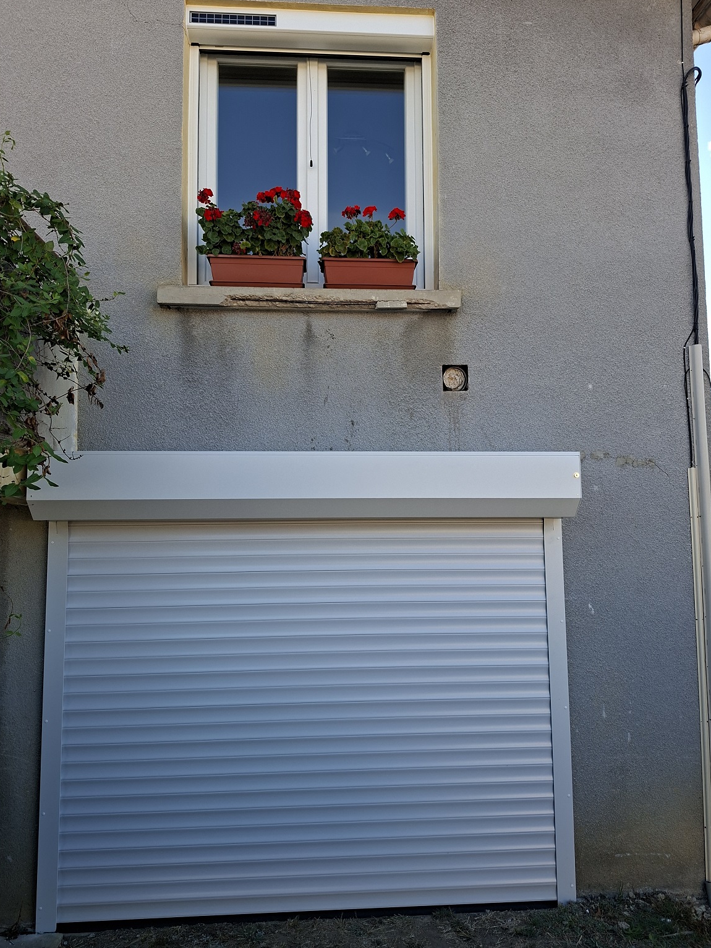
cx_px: 362
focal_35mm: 24
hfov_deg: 56.8
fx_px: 657
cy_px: 463
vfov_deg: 71.6
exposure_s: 1/423
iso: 50
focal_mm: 5.54
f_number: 1.8
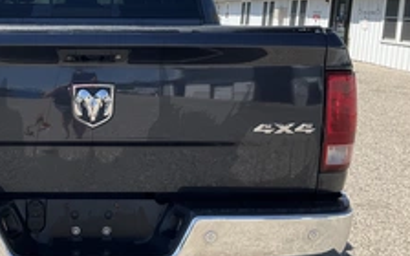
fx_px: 615
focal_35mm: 55
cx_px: 82
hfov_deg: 35.7
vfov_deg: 23.5
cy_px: 88
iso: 25
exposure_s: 1/1490
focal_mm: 3
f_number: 1.8
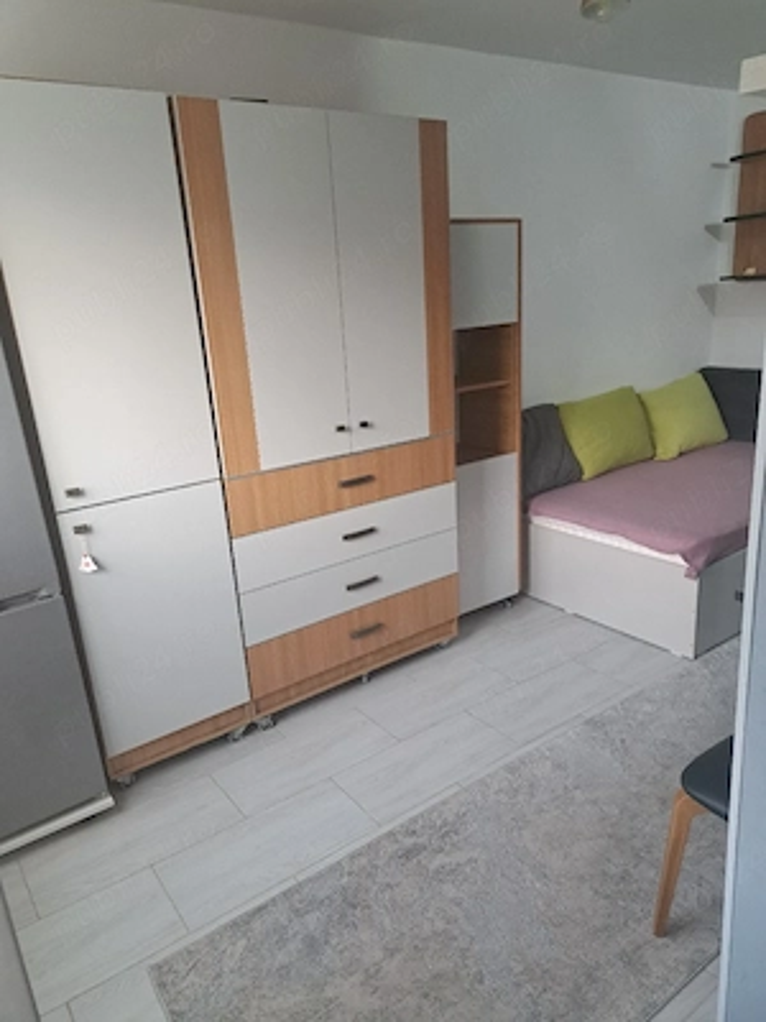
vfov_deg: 71.6
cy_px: 511
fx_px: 708
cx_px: 383
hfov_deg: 56.8
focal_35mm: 24
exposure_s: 1/50
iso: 400
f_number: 1.8
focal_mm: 5.23
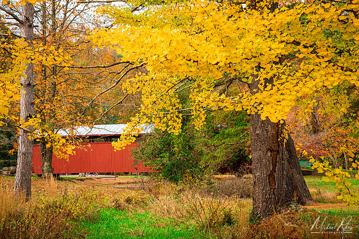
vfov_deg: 16.7
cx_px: 180
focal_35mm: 82
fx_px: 818
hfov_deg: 24.8
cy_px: 120
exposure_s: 1/30
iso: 100
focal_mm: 82
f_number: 16
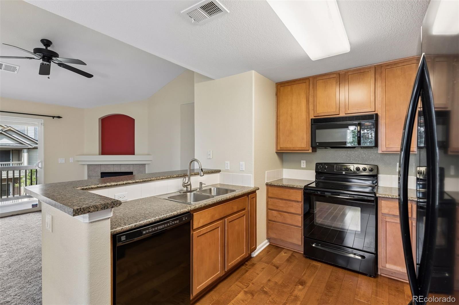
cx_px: 230
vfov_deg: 70.4
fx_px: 217
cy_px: 152
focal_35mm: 17
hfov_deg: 93.3
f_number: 8
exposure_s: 1/10
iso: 400
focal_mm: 17
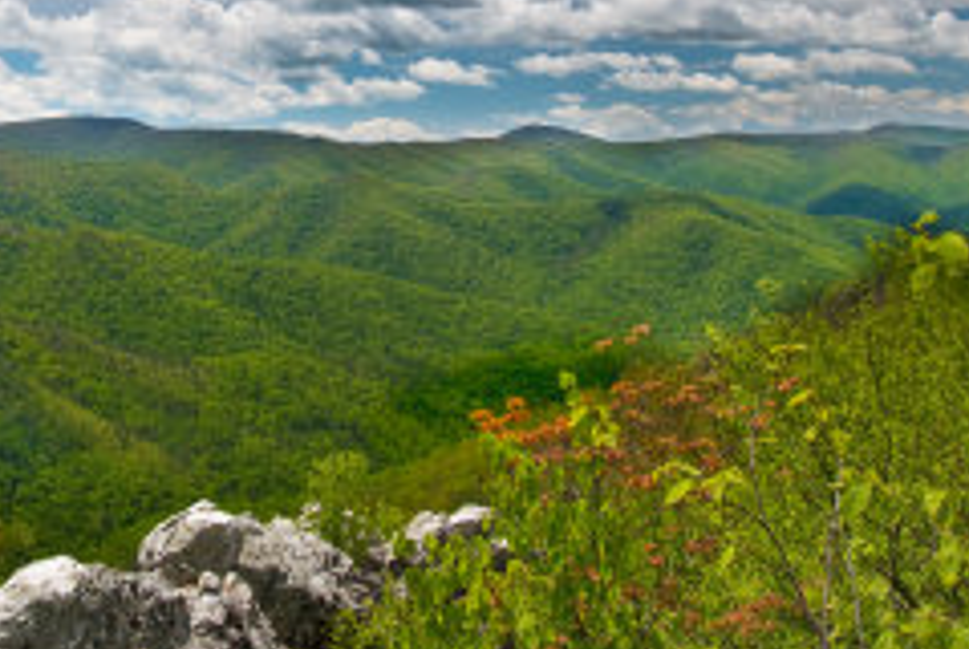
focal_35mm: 46
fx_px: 1240
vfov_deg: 28.7
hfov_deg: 41.0
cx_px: 199
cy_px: 134
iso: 100
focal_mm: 12
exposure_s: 1/250
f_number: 8
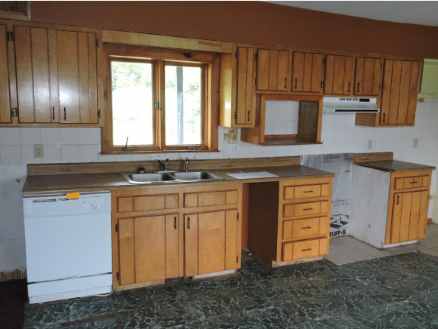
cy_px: 164
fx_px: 380
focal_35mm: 30
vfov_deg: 46.8
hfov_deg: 59.9
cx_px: 219
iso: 360
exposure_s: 1/40
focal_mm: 5.4
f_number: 3.5
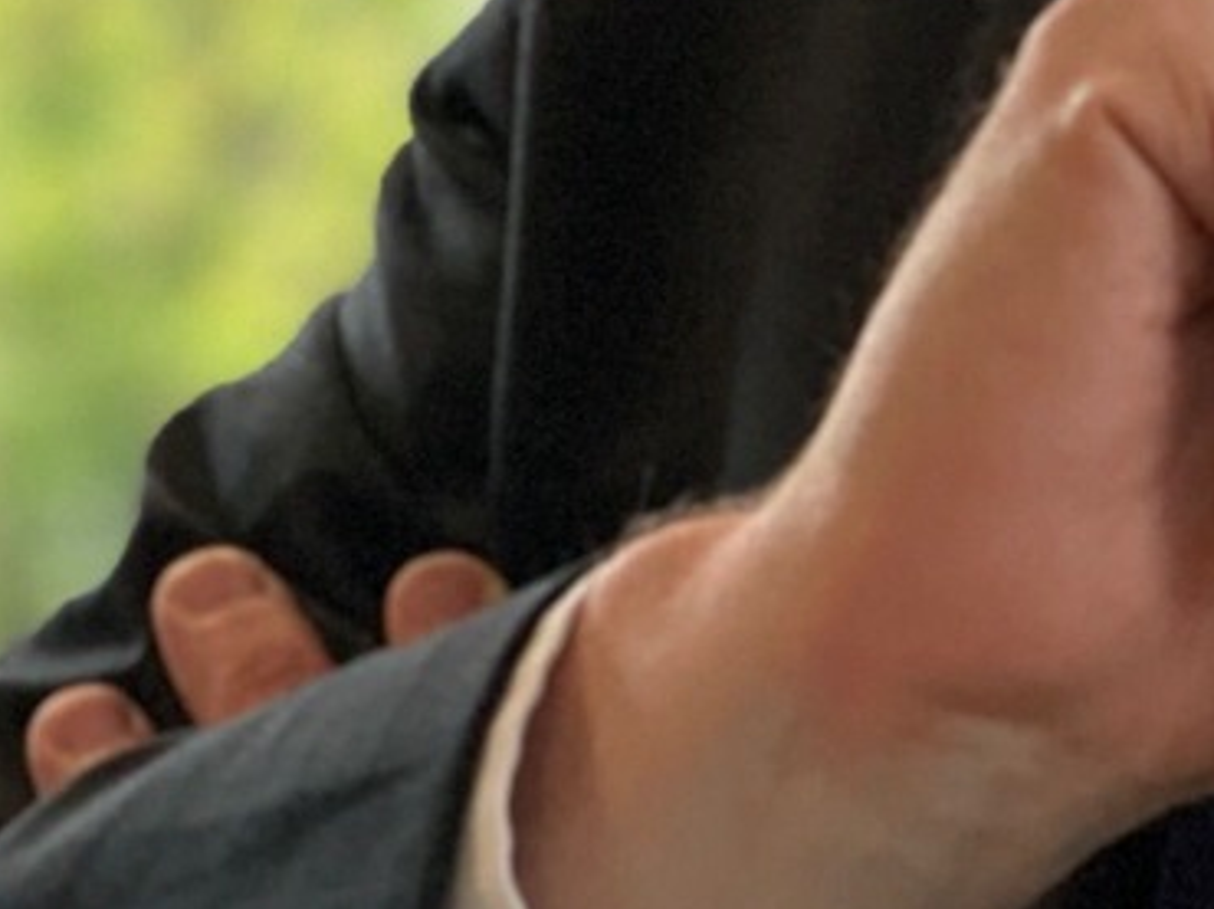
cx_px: 325
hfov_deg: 7.3
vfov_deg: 5.3
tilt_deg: +0.4
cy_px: -1204
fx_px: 9463
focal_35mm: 270
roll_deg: -2.2
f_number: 2.4
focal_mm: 6
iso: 100
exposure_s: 1/122
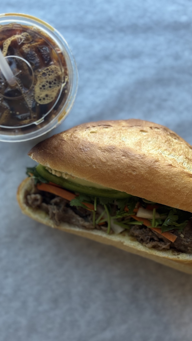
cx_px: 87
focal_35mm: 57
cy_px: 171
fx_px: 516
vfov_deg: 36.6
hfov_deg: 21.1
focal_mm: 5.96
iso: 32
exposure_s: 1/120
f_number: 1.6
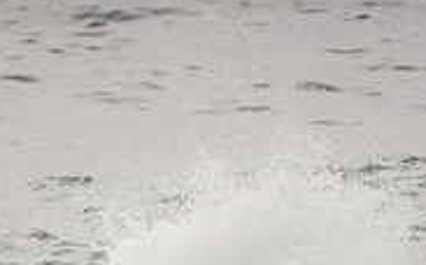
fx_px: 22526
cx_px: 163
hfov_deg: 1.1
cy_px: 417
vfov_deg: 0.7
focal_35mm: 1942
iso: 200
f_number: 5.6
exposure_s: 1/1250
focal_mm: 400
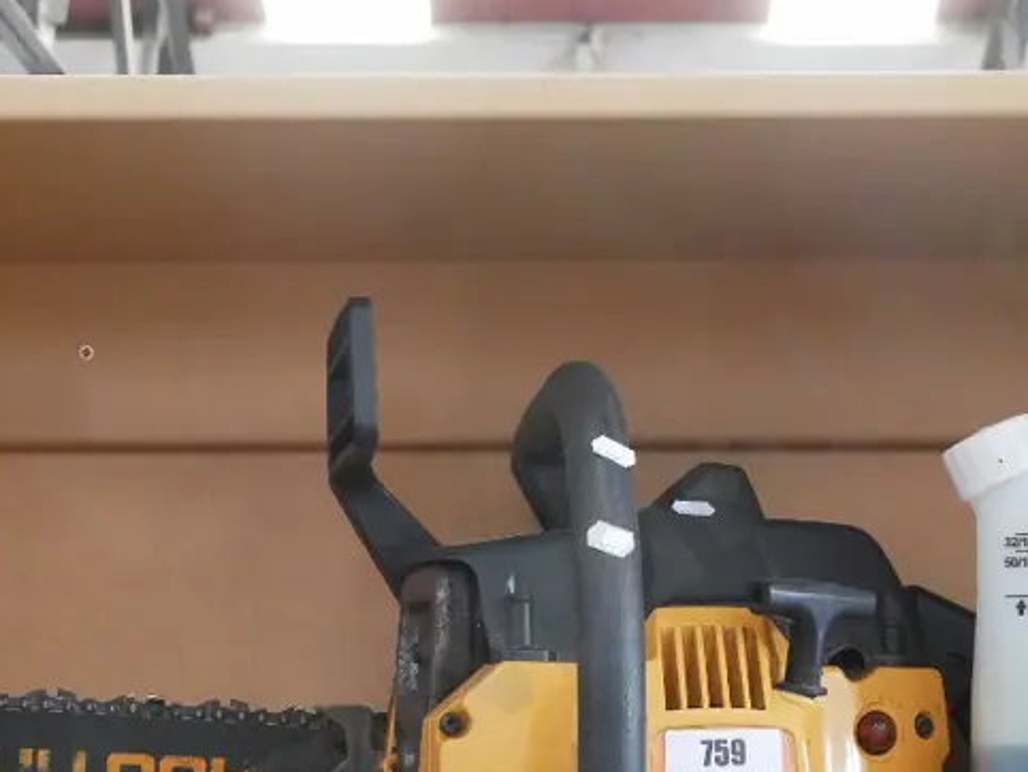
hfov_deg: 23.0
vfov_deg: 17.2
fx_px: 2526
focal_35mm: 85
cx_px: 555
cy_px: 611
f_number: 6.3
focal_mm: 20
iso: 3200
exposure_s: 1/60
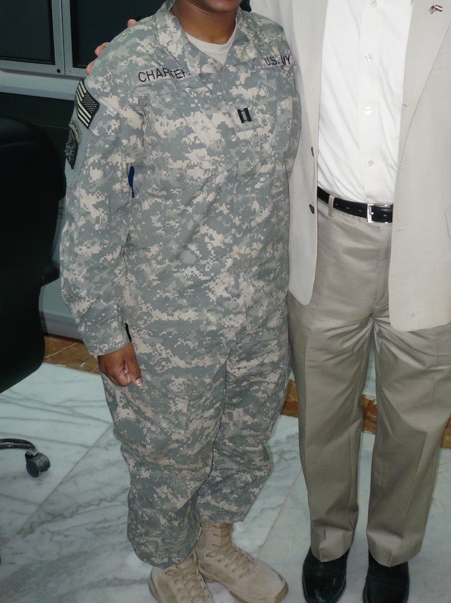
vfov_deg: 38.5
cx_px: 279
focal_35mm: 49
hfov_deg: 29.6
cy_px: 199
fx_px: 852
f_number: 2.8
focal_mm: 5.8
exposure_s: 1/30
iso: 125
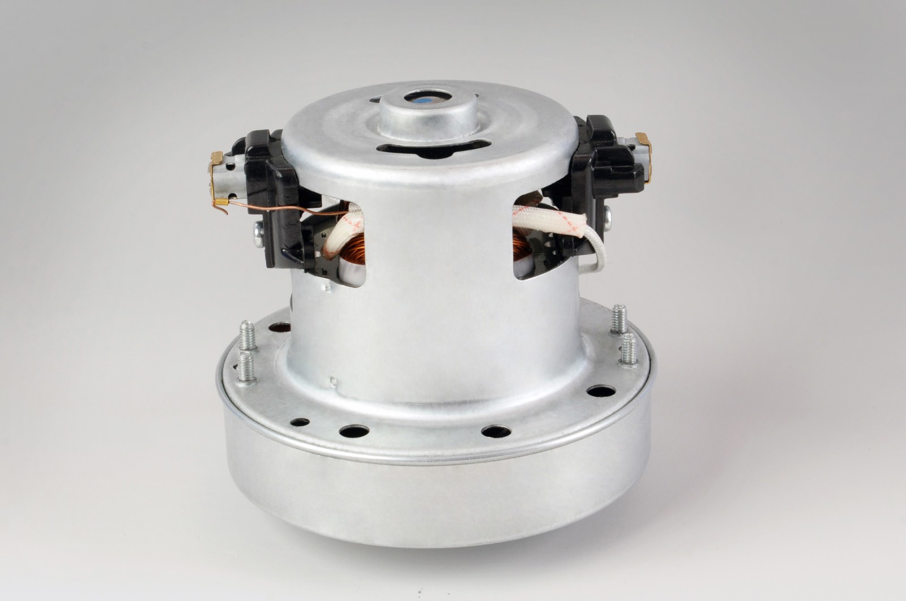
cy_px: 300
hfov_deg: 27.0
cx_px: 453
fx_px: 1885
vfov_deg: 18.1
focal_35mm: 75
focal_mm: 50
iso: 200
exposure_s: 1/80
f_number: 18
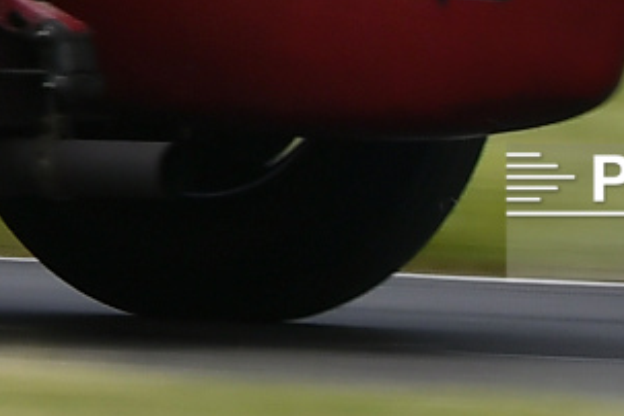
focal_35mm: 1109
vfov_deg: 1.2
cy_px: -786
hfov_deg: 1.9
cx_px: -805
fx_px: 19221
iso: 100
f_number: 8
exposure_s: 1/100
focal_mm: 112
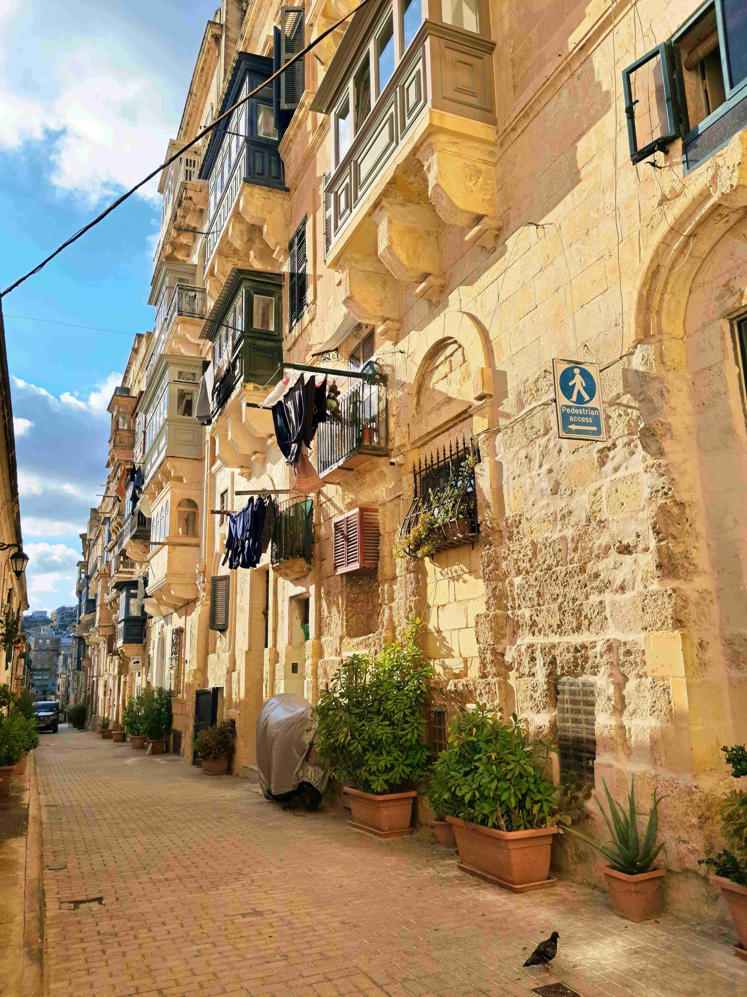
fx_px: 777
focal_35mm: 27
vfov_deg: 65.3
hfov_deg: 51.4
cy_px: 498
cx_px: 374
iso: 50
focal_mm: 4
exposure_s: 1/1429
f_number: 1.8
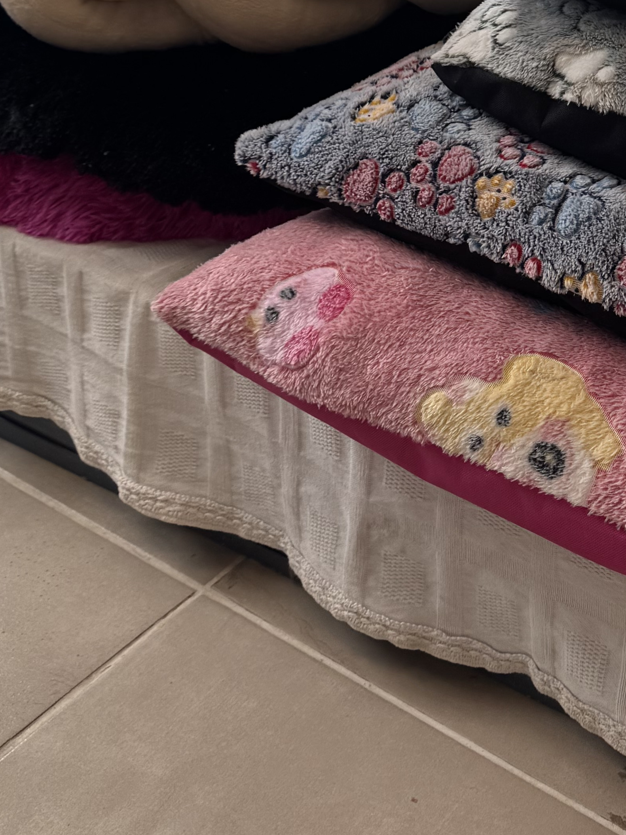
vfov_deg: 27.9
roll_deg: -0.4
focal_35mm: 65
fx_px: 1567
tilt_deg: -24.4
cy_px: -14
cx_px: 725
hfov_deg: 21.2
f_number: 1.78
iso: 80
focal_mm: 6.76
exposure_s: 1/707
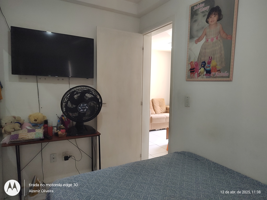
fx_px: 177
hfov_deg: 73.9
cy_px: 100
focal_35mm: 23
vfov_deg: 58.9
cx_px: 134
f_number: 1.8
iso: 308
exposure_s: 1/120
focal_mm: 5.56
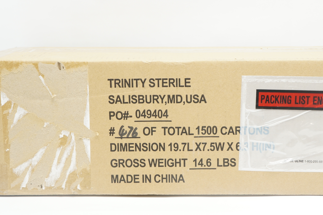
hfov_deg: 28.8
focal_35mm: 70
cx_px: 192
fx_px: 627
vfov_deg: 19.4
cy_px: 123
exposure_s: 1/13
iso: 400
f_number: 9
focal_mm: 30
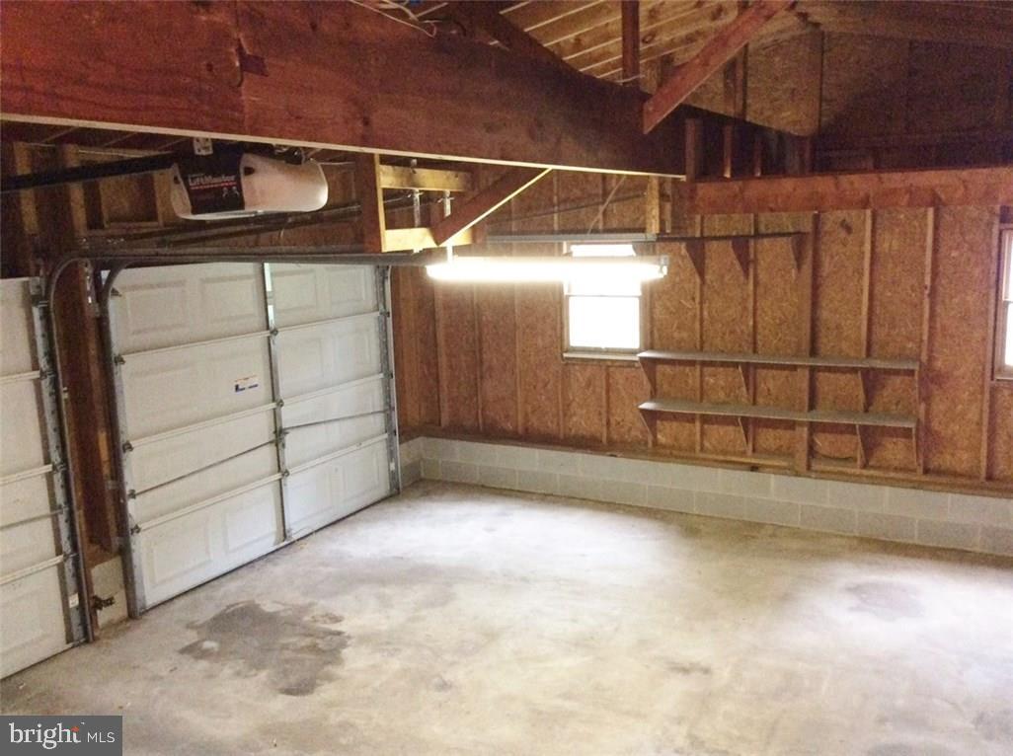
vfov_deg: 44.0
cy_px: 378
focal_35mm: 32
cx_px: 506
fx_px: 935
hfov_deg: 56.9
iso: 250
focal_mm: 3.3
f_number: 2.4
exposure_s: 1/20
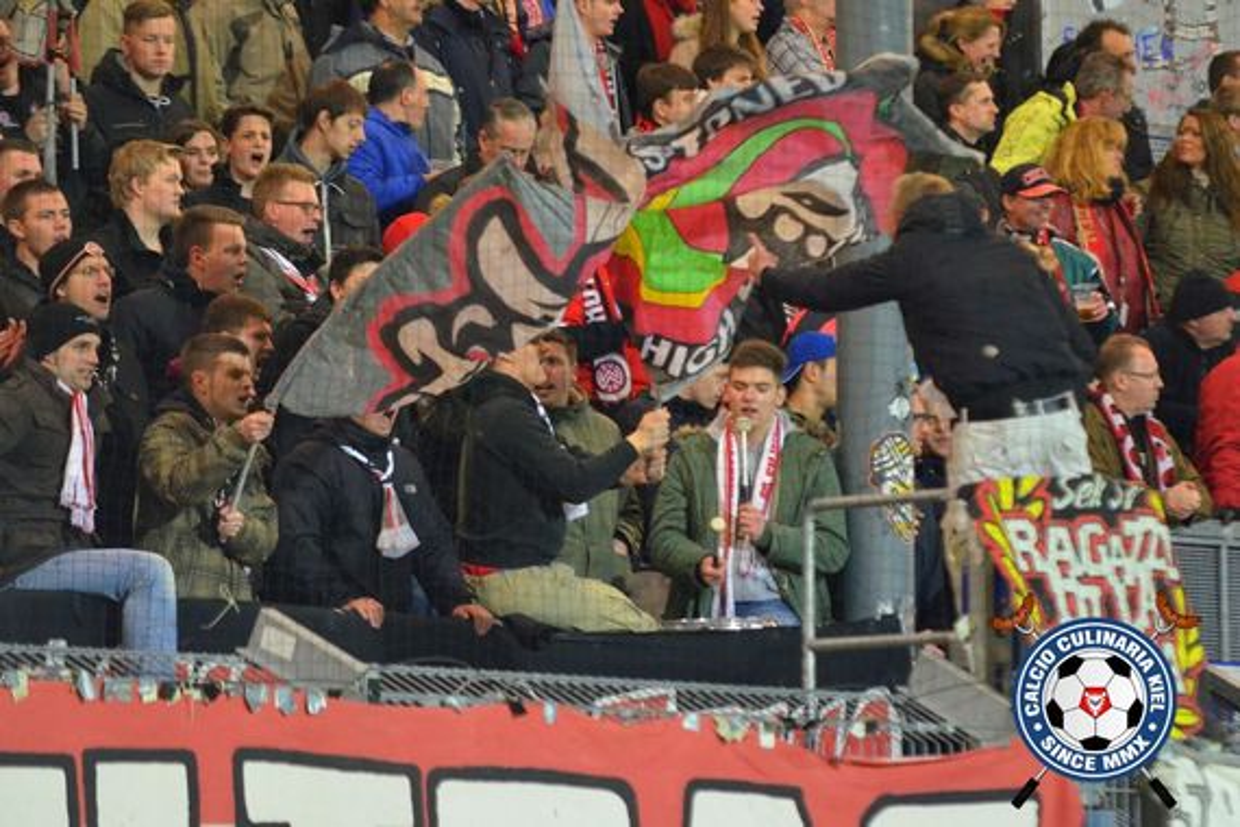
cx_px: 620
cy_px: 414
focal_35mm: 300
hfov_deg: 6.9
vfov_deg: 4.6
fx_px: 10333
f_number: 2.8
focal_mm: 200
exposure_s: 1/320
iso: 3200
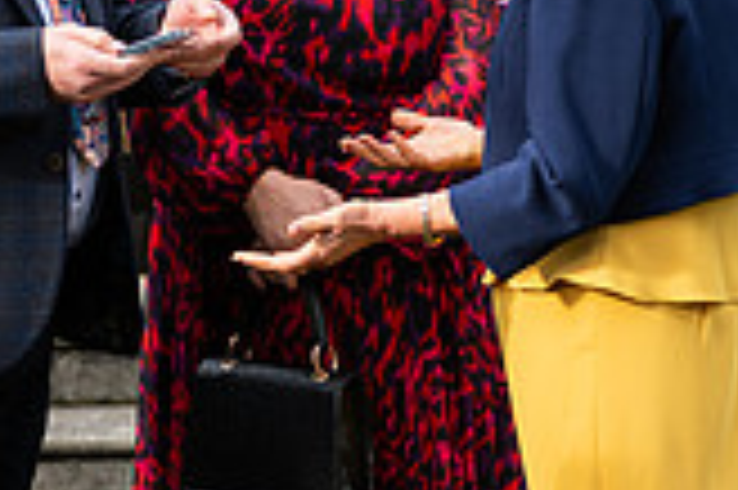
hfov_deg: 8.3
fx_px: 5079
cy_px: 43
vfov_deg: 5.5
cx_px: 356
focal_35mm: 248
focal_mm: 70
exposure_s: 1/640
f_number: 3.5
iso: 200
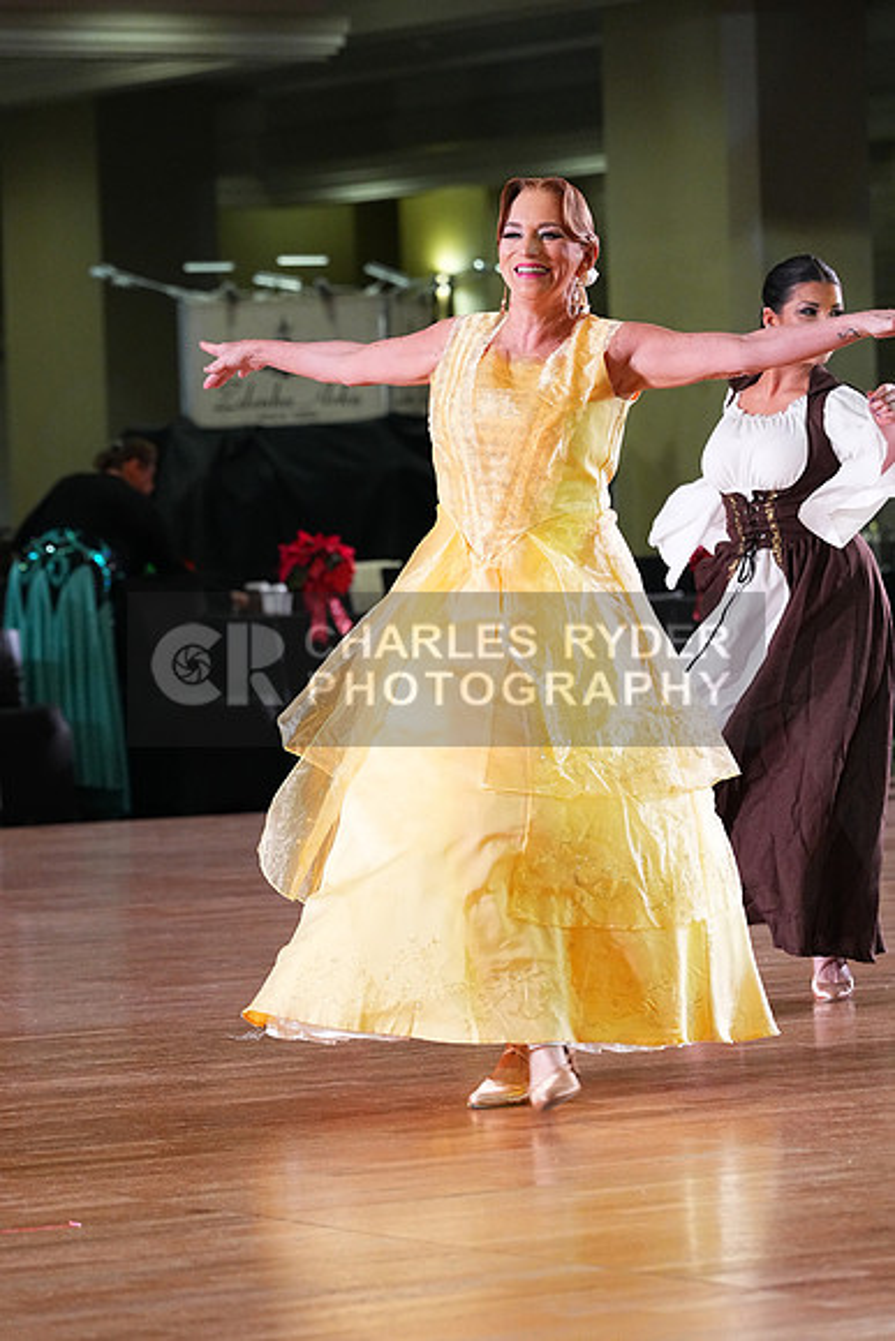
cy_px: 670
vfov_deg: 13.0
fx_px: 5888
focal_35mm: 158
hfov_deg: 8.7
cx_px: 448
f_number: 5
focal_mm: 158
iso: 6400
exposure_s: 1/400
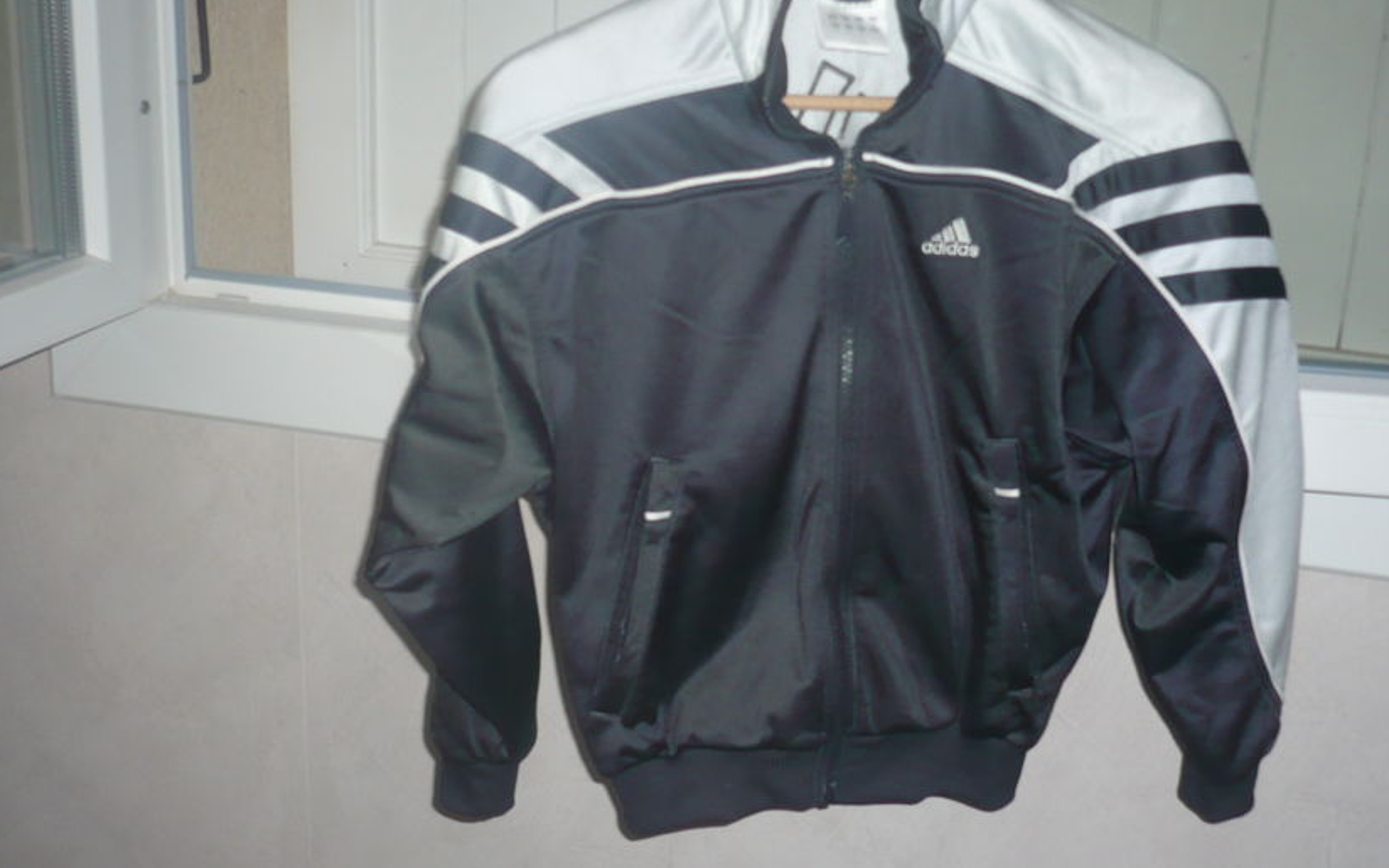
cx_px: 671
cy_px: 391
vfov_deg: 28.6
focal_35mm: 45
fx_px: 1703
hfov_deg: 44.4
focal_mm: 5.8
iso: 100
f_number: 2.8
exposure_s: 1/30
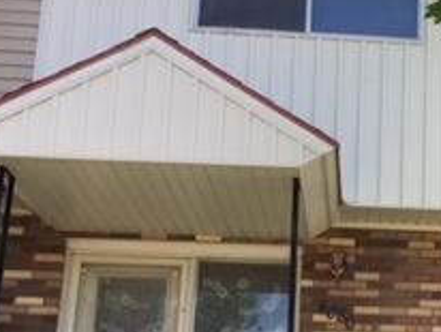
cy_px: 229
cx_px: 484
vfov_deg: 16.4
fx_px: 1148
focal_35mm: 90
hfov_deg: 20.7
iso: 25
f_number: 2.2
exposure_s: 1/196
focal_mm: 4.15
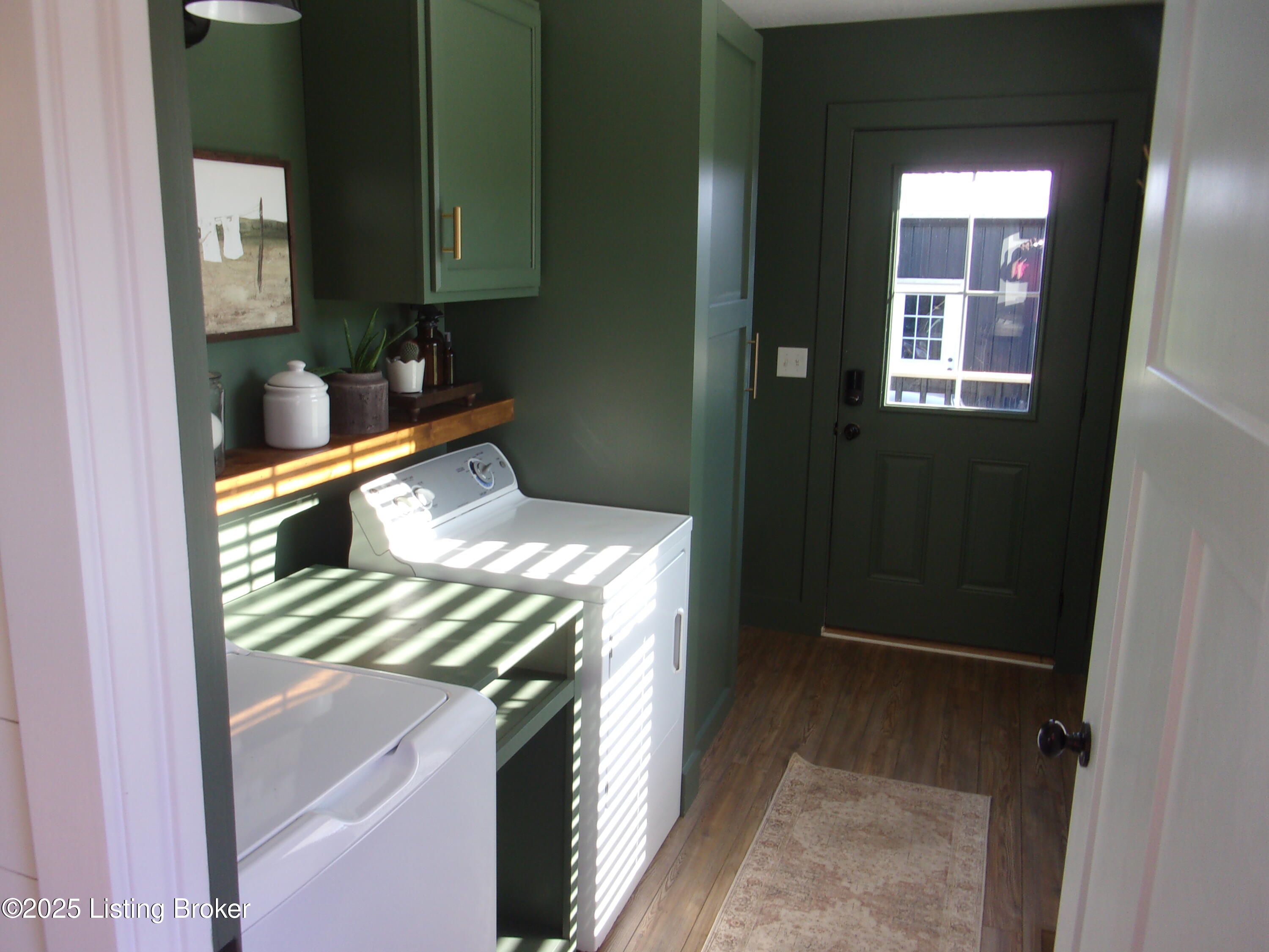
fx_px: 1026
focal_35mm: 28
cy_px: 476
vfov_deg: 49.7
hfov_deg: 63.4
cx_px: 634
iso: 80
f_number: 3.9
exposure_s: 1/40
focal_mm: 5.1
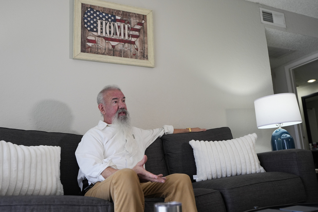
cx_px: 159
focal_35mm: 32
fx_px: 283
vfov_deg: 41.1
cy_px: 106
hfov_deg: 58.7
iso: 1000
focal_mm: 32
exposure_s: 1/400
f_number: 2.8
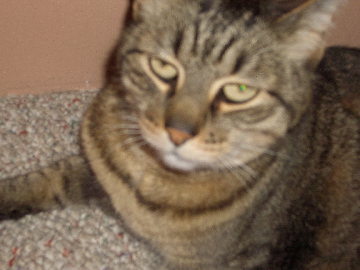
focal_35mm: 74
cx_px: 180
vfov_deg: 19.9
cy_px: 135
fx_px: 770
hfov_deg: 26.3
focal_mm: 12.2
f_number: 3.9
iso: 100
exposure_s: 1/60
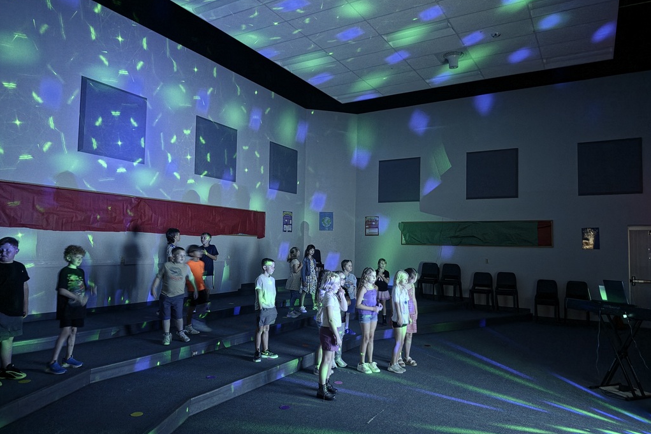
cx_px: 325
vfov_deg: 53.1
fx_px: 434
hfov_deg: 73.8
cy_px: 218
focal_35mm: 24
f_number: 1.4
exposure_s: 1/11.3
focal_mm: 6.5
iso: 800
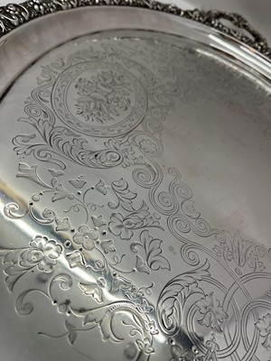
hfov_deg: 53.1
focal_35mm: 26
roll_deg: -28.9
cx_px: 136
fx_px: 271
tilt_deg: -44.4
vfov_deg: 67.3
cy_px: 180
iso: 40
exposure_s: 1/241
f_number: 1.6
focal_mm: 5.1
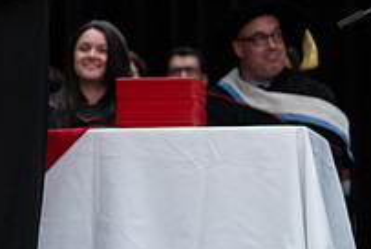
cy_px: 33
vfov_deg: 4.5
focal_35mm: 304
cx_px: -198
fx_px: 3137
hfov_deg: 6.7
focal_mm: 85
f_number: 2.8
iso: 1000
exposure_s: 1/200
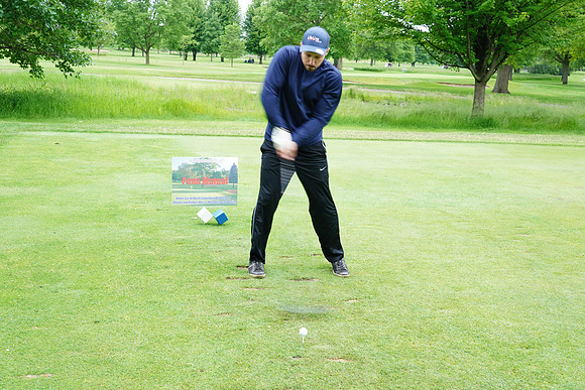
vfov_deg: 31.9
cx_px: 292
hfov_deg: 46.4
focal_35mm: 42
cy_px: 195
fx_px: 683
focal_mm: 42
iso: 250
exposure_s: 1/100
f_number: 7.1
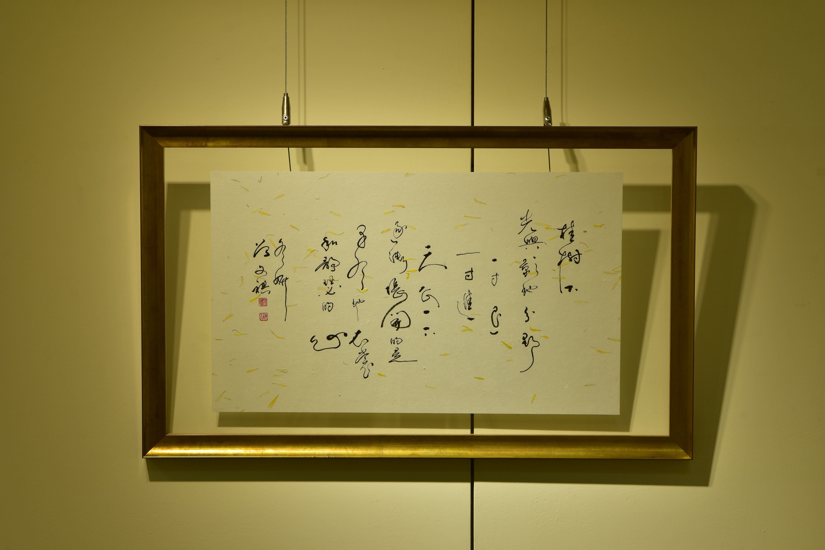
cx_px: 412
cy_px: 275
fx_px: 1890
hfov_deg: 24.6
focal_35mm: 82
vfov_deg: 16.6
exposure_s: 1/20
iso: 200
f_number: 8
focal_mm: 55
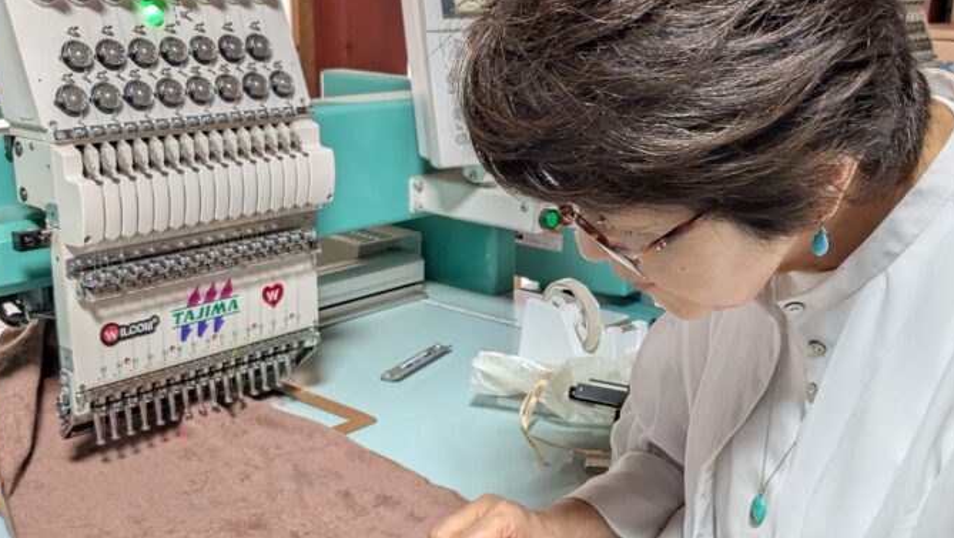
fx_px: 1139
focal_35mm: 45
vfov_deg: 26.5
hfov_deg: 45.3
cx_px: 552
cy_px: 334
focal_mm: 4.38
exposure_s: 1/120
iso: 315
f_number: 1.73
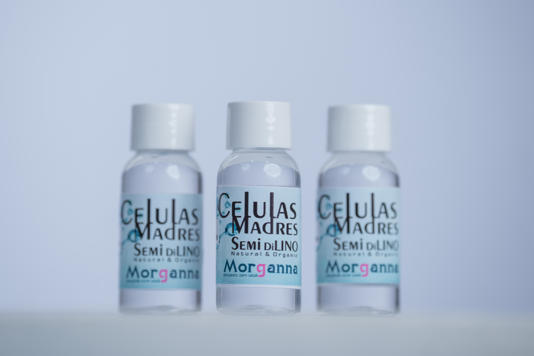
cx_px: 267
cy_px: 178
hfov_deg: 10.3
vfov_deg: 6.9
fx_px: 2966
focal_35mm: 200
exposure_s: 1/200
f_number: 3.2
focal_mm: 200
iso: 50
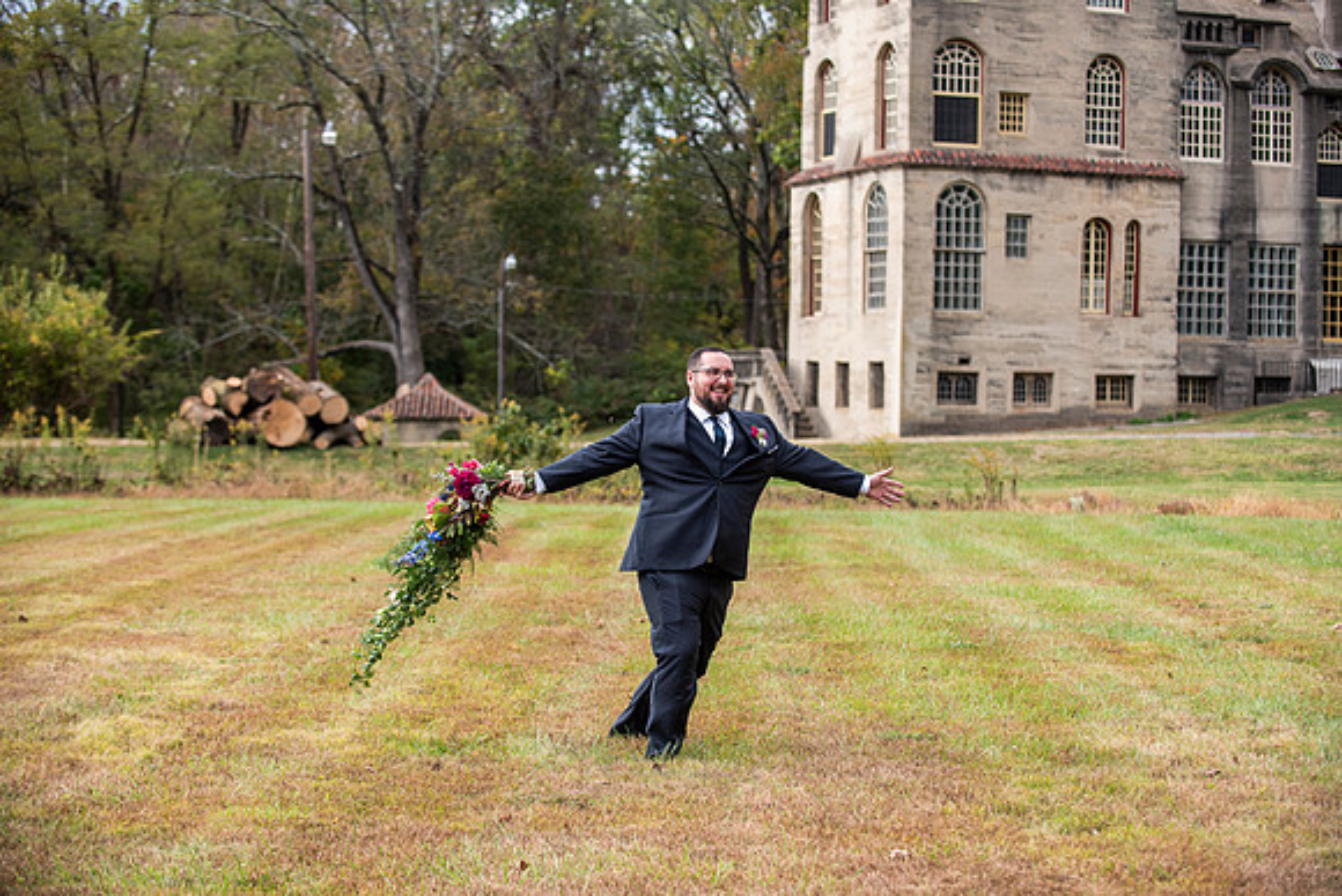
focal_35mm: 78
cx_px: 671
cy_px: 448
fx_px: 2908
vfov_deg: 17.5
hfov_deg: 26.0
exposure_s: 1/1000
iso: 320
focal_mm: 78
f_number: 3.5
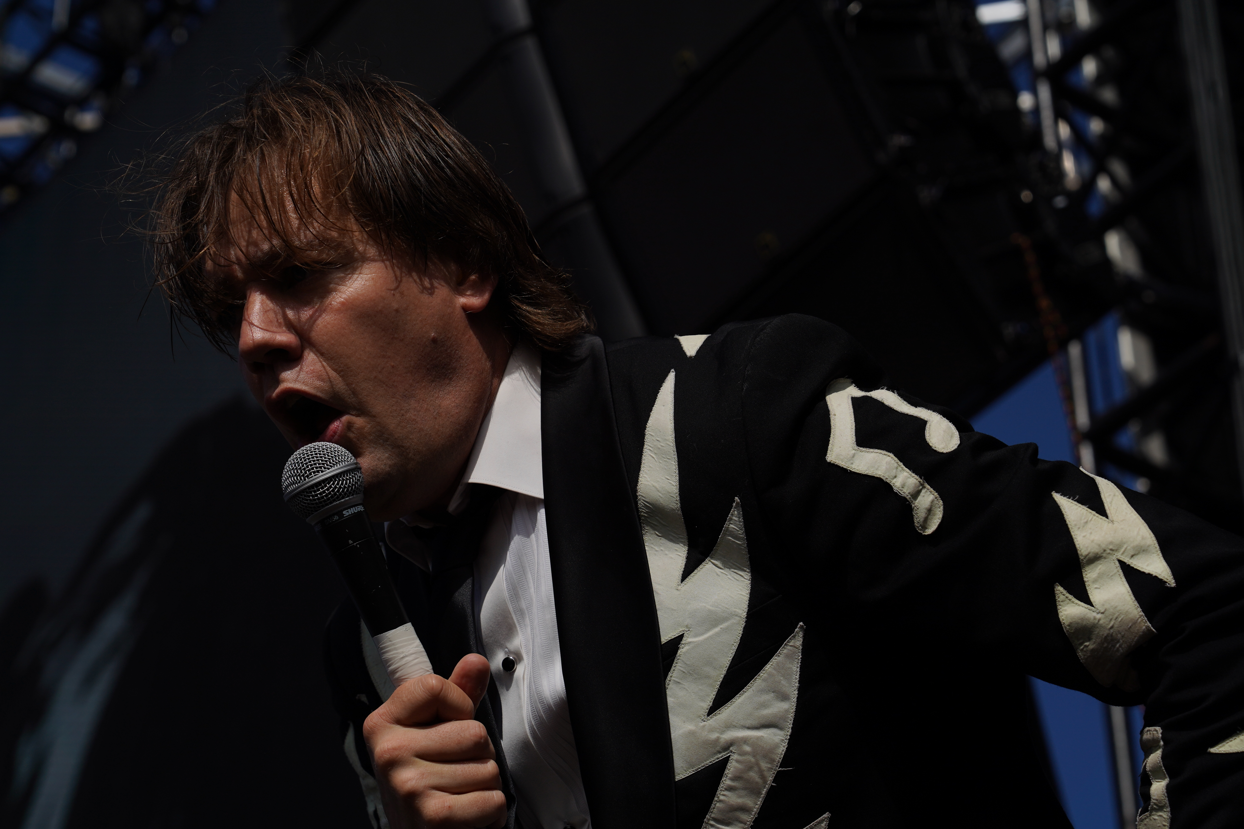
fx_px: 3628
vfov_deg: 13.0
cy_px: 414
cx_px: 622
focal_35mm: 105
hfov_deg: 19.5
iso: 100
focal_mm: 105
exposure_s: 1/1600
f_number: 8
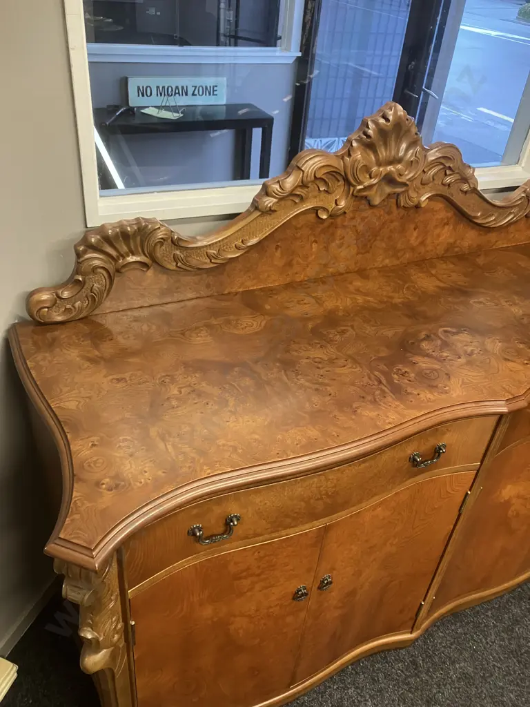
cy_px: 354
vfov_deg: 63.4
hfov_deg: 49.7
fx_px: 572
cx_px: 265
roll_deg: -6.6
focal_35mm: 28
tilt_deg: -33.0
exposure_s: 1/33
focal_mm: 3.99
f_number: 1.8
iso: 250
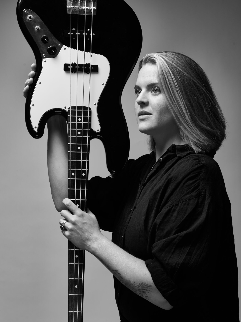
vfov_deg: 30.3
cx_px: 119
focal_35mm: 64
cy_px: 172
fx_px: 594
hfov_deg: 22.9
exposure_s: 1/160
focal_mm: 55
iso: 160
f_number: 10
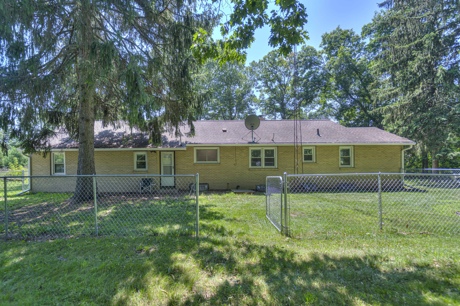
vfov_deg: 81.2
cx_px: 230
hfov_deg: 104.3
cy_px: 153
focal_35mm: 14
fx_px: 179
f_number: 3.5
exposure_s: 1/250
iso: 100
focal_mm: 14
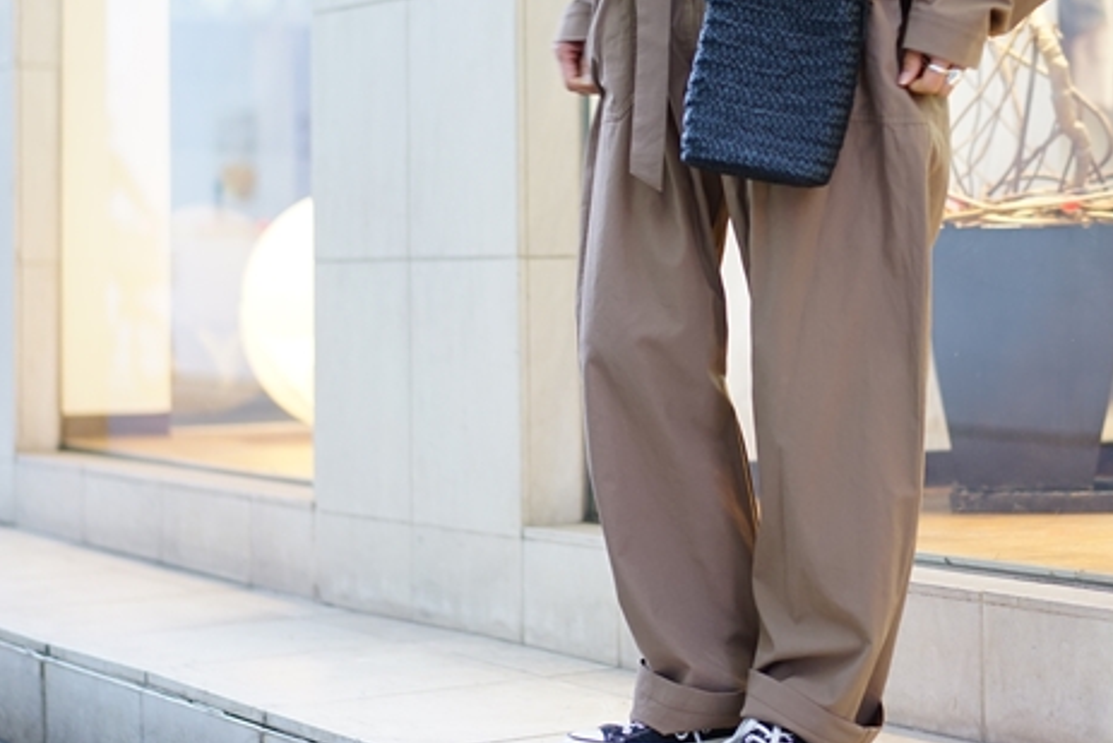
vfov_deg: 14.3
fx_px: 2938
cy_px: 148
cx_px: 820
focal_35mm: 95
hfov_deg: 21.3
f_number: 1.8
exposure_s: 1/60
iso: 400
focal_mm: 55
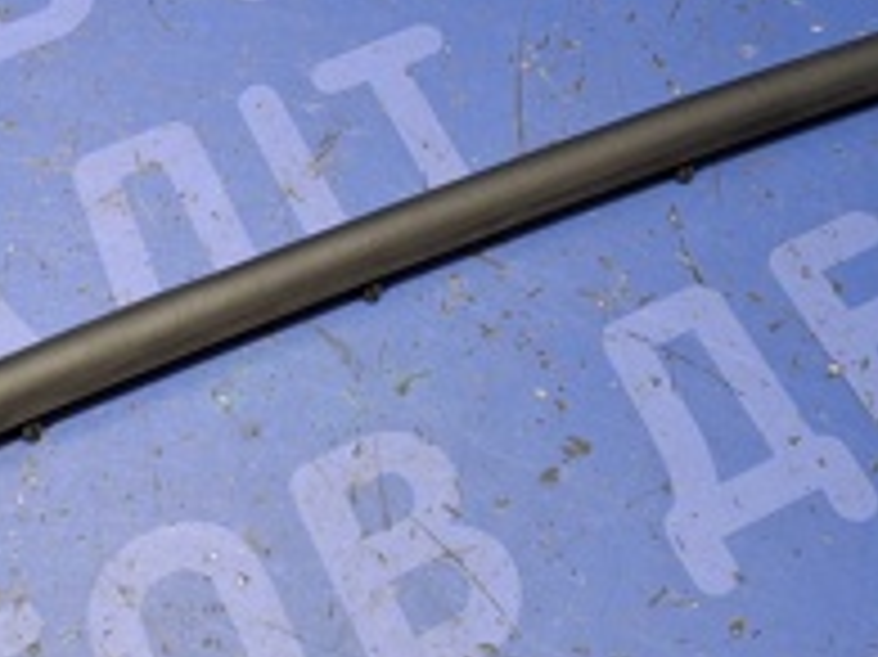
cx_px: 162
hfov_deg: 23.5
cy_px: 110
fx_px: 2079
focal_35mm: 82
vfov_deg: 17.8
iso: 320
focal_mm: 4.69
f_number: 1.8
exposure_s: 1/33
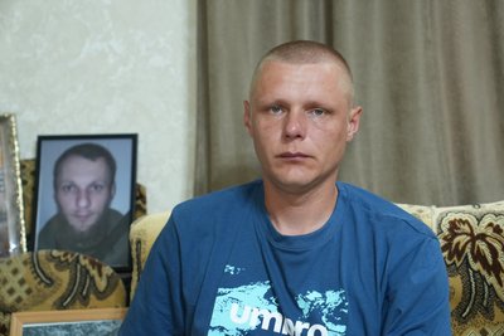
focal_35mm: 70
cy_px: 168
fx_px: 980
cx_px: 252
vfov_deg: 19.5
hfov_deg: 28.8
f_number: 3.5
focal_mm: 70
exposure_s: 1/100
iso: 5000
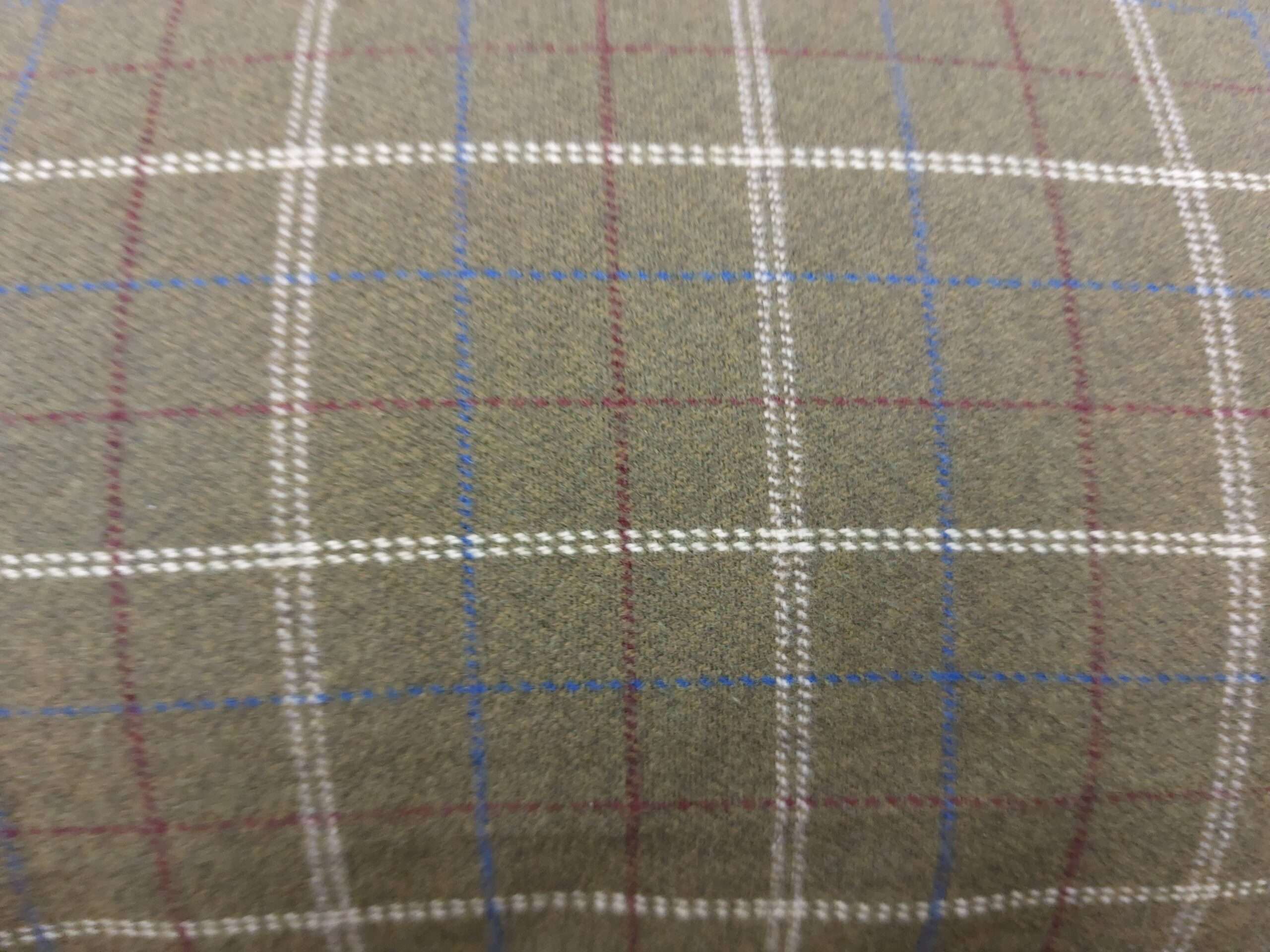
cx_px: 635
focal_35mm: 25
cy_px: 476
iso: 640
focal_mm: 5.23
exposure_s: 1/50
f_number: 1.8
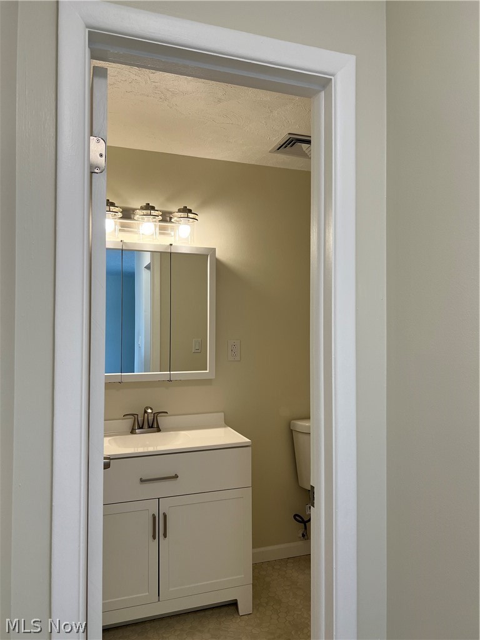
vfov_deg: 67.3
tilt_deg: +1.9
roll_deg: +0.3
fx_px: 481
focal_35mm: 26
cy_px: 320
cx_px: 240
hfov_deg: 53.1
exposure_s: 1/120
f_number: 1.5
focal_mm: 5.7
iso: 64
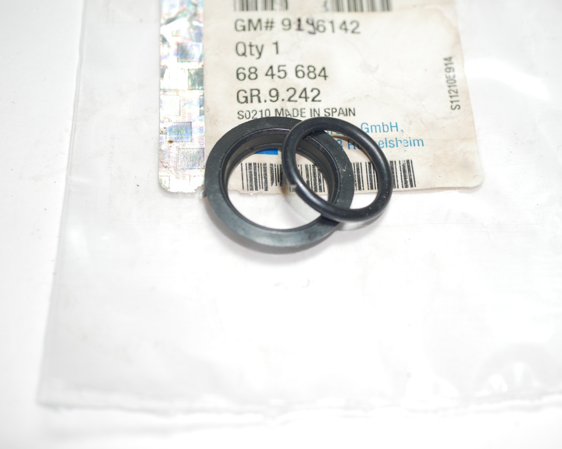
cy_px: 227
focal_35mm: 53
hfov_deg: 35.4
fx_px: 882
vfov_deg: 28.6
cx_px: 293
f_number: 3.5
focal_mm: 25
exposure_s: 1/125
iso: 200
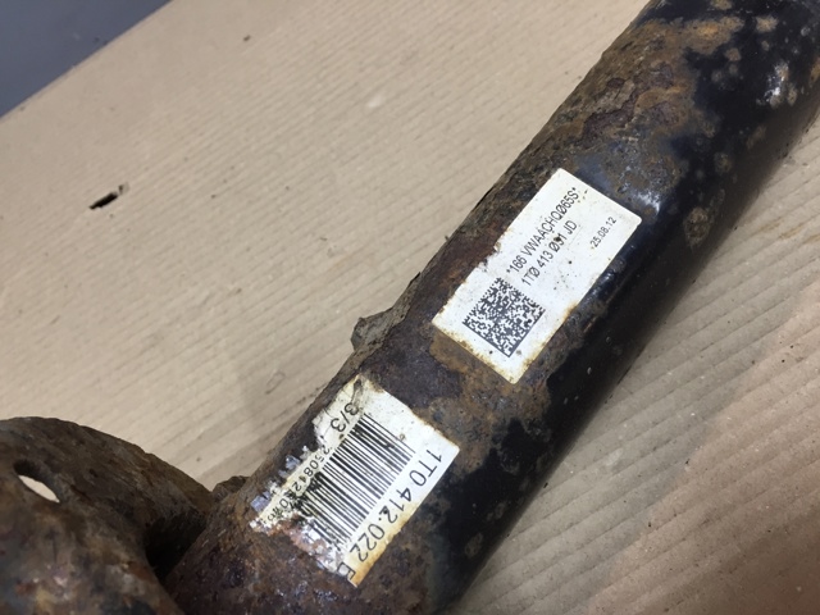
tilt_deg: -51.3
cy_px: 308
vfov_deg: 48.2
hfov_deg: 61.7
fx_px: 687
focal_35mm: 29
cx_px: 410
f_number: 2.2
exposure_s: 1/33
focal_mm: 4.15
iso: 50
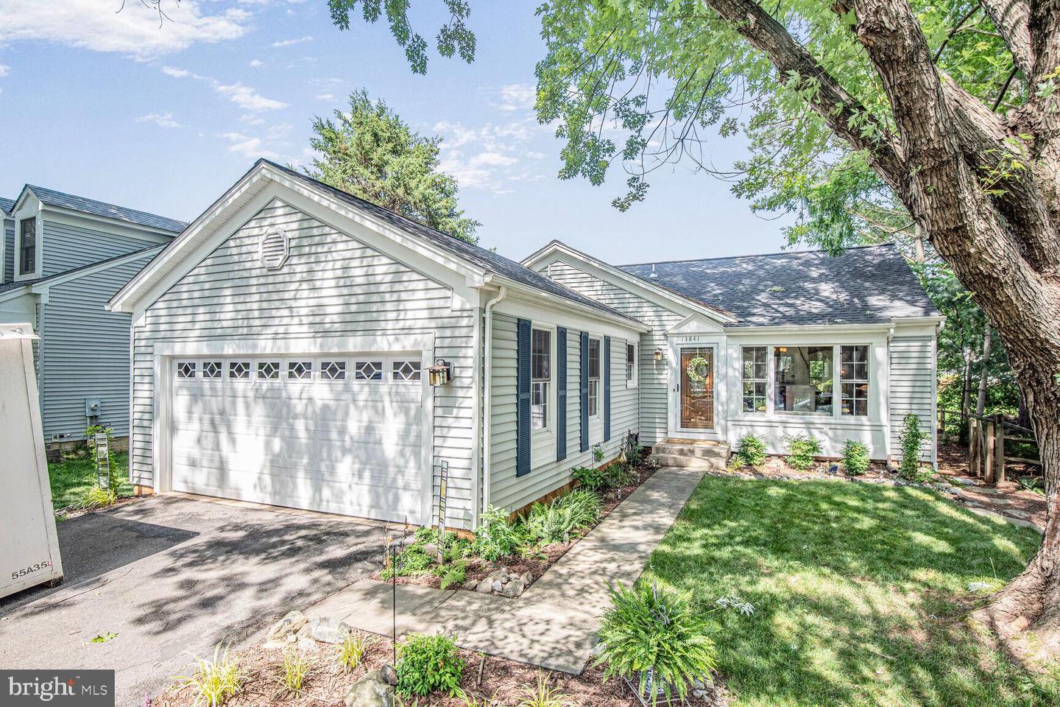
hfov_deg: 86.9
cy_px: 354
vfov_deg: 64.6
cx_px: 530
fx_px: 559
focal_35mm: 19
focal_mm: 19
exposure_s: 1/60
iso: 400
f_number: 8
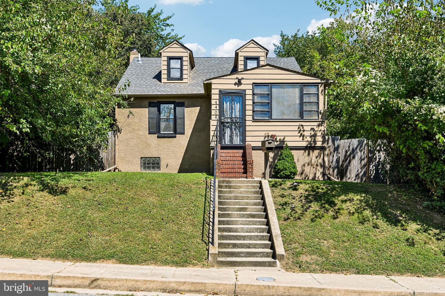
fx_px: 433
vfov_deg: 37.9
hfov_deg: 54.4
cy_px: 148
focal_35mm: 35
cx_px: 222
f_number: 8
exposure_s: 1/200
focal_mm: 35
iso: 400
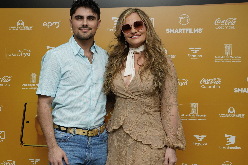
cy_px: 83
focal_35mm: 51
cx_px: 101
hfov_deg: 38.7
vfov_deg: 26.5
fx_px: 351
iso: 1000
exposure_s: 1/250
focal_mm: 33
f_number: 5.6
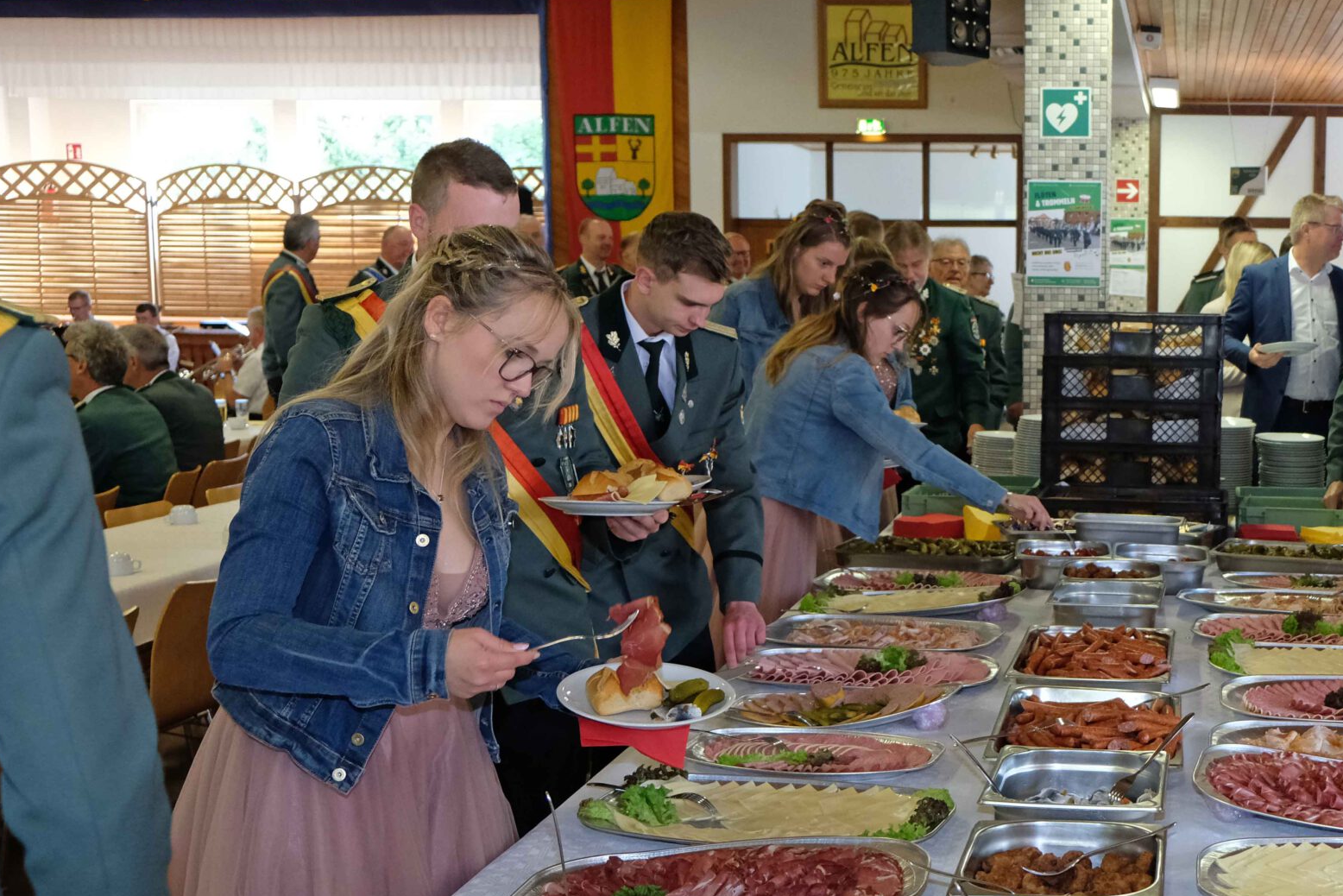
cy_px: 496
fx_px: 1903
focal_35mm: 51
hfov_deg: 37.4
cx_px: 1083
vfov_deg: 26.5
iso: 2000
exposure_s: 1/125
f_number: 3.6
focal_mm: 20.5
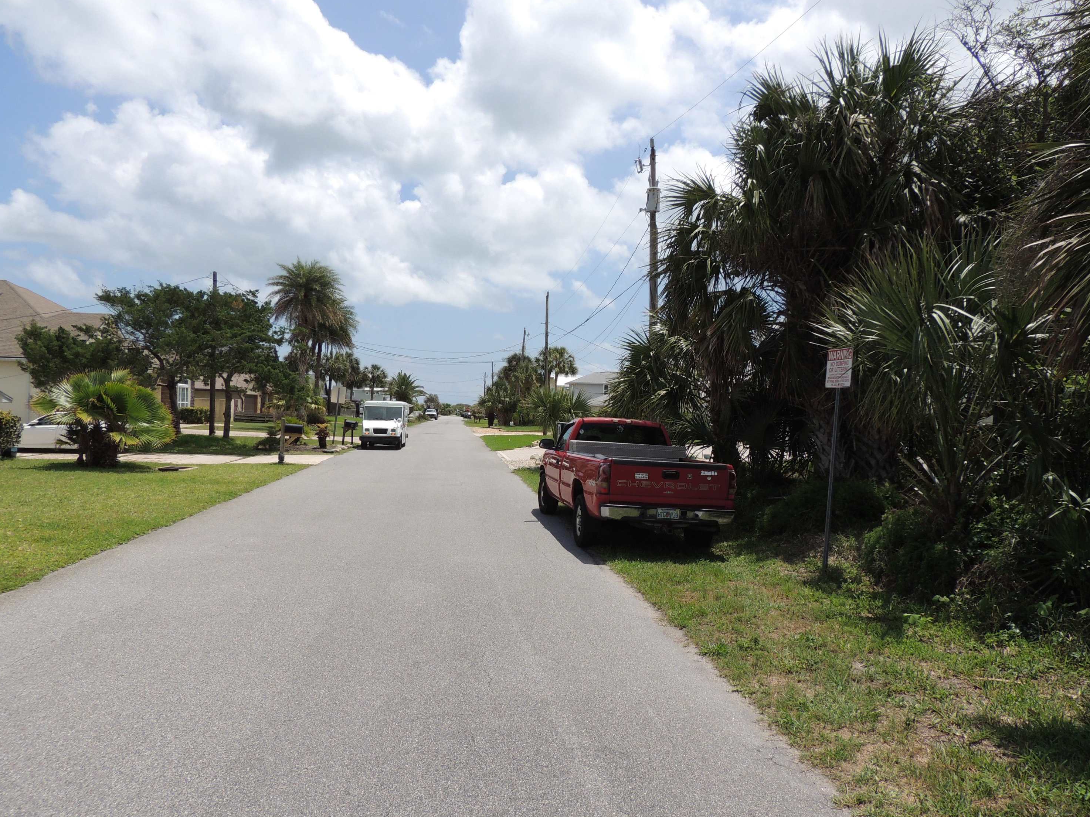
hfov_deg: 69.4
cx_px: 541
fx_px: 787
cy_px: 423
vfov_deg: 54.9
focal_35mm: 25
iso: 100
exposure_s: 1/2000
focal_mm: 4.3
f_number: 3
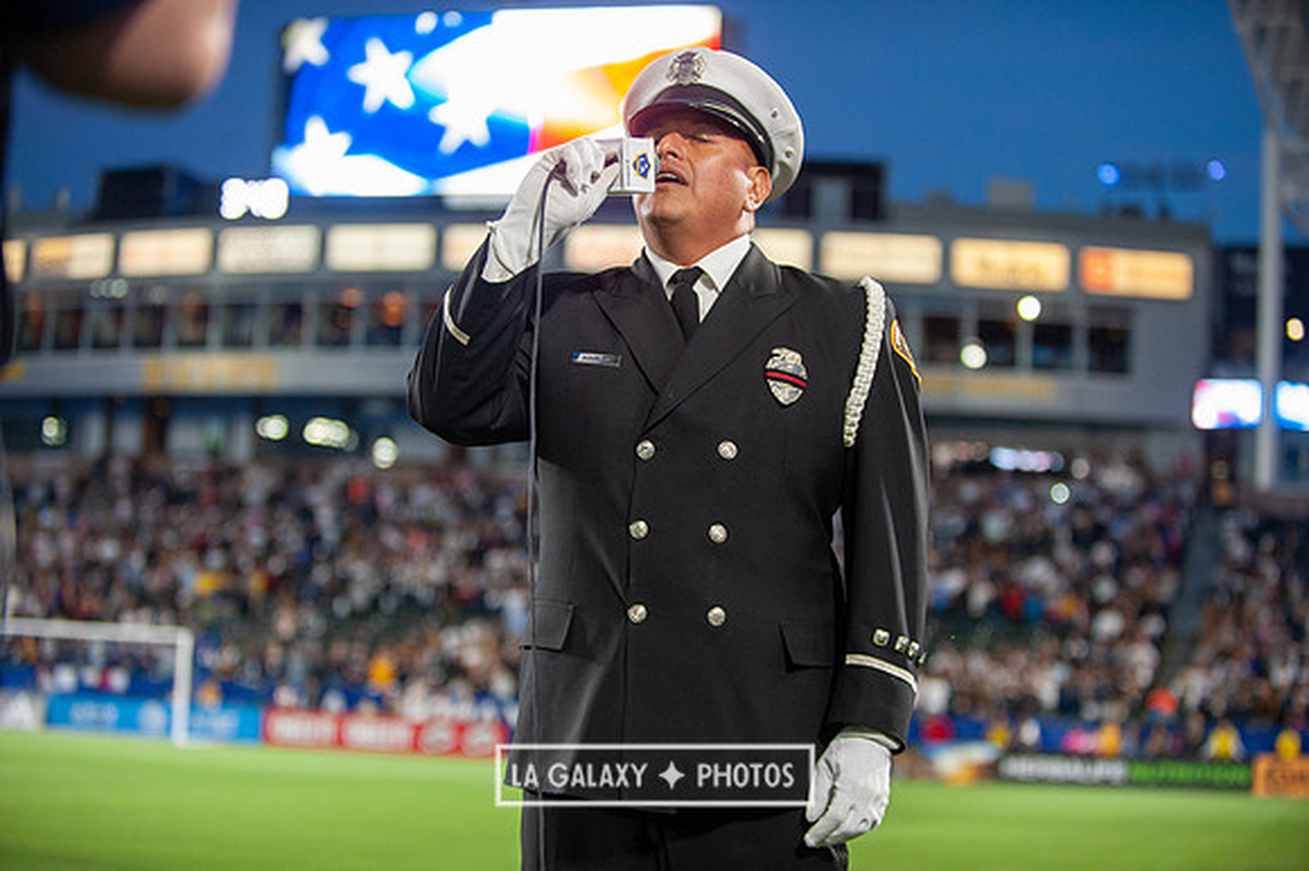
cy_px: 436
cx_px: 654
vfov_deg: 19.4
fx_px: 2544
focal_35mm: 70
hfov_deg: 28.9
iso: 1600
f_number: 2.8
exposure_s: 1/500
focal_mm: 70
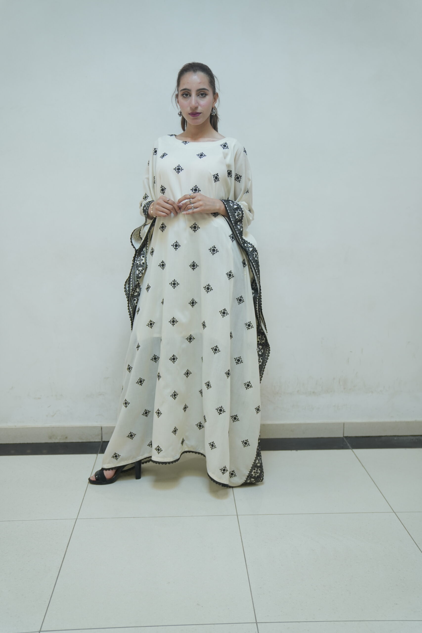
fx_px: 615
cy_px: 316
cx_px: 211
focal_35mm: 35
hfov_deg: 37.9
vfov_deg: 54.4
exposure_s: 1/100
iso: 400
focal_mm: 35
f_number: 2.8
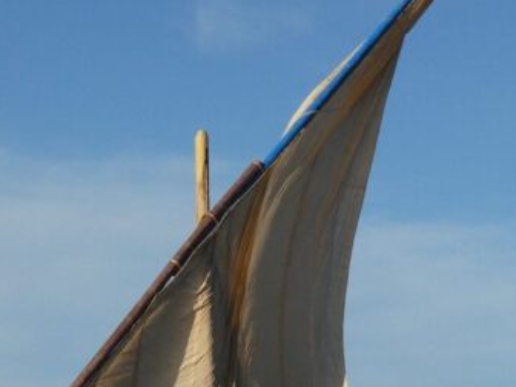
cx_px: 241
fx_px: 2996
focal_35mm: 201
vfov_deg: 7.4
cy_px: 390
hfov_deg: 9.8
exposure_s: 1/800
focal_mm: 11.9
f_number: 4.5
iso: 80
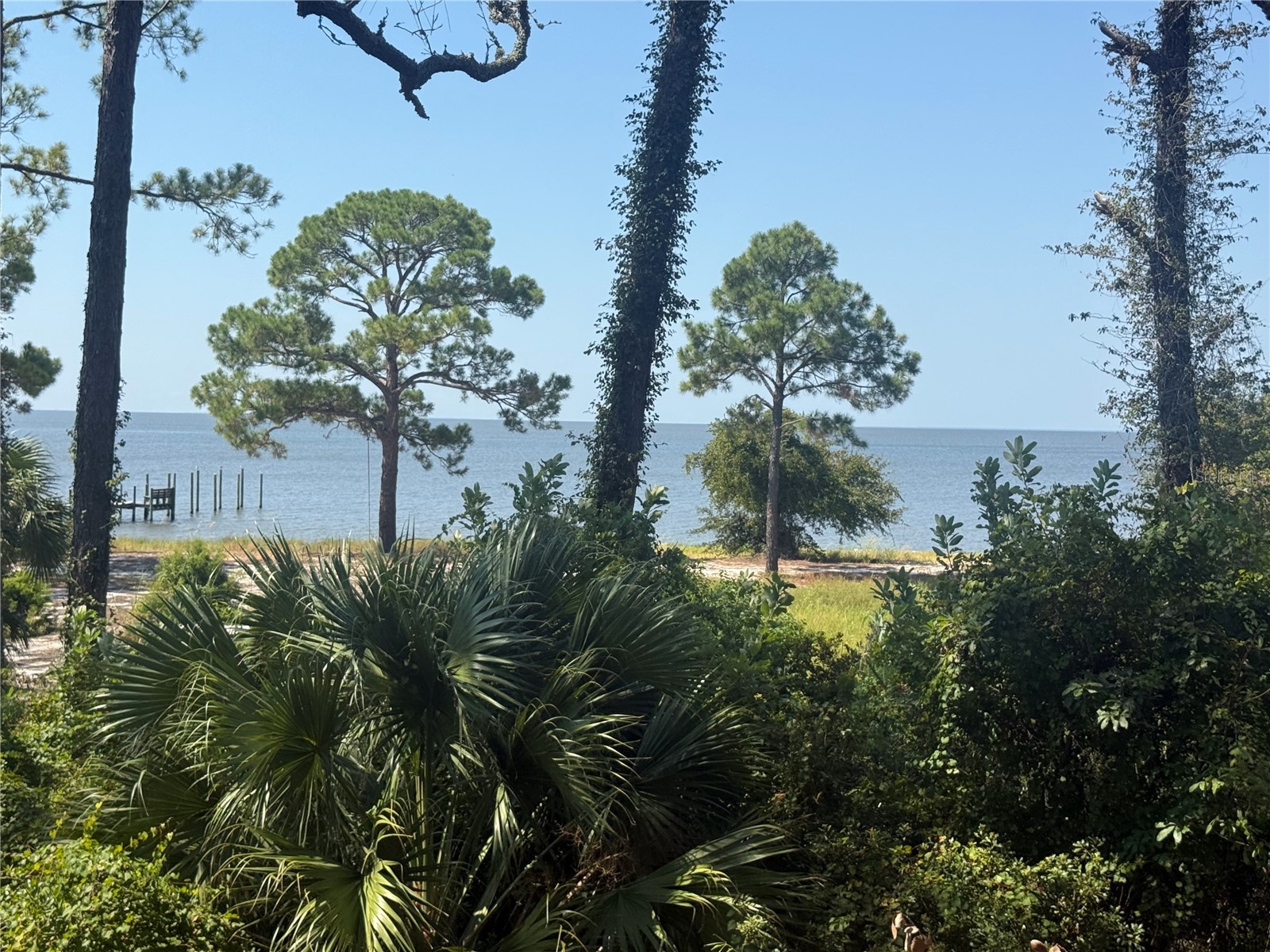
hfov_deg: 39.7
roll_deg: -0.9
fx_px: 1761
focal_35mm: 48
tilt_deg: -0.2
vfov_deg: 30.3
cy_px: 476
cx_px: 635
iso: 64
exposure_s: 1/3704
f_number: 1.78
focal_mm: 6.76
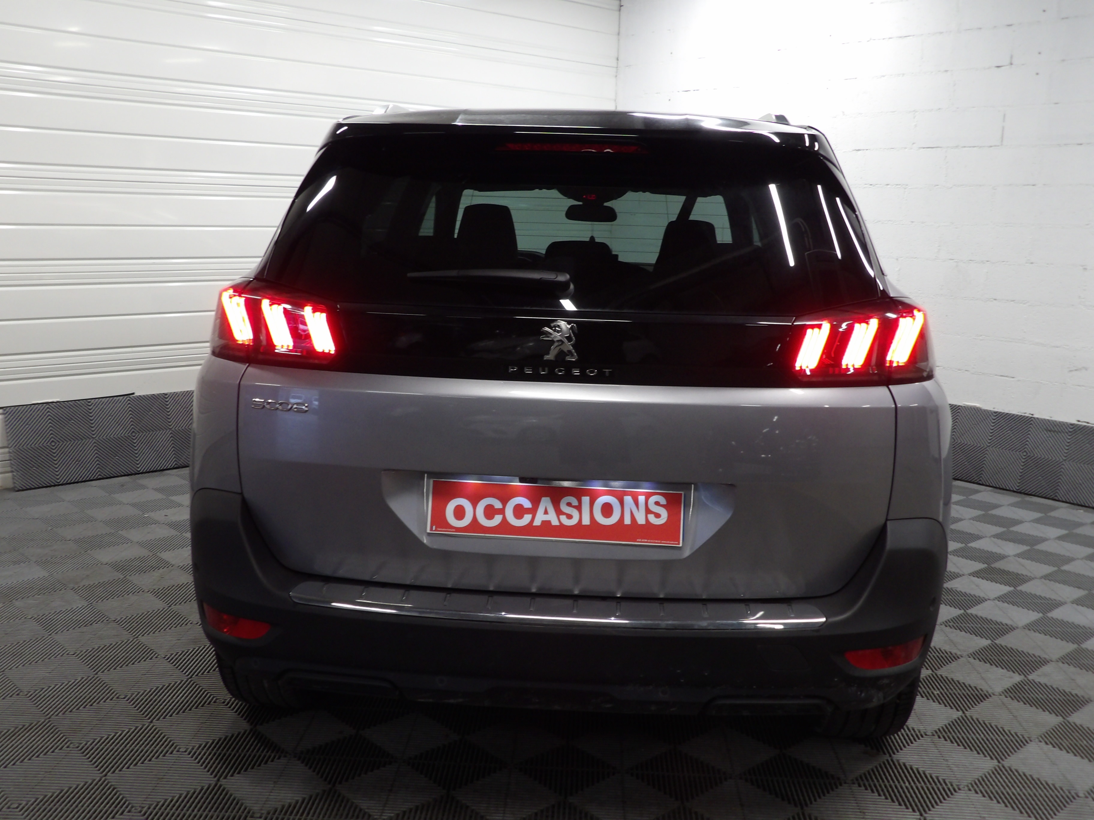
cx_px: 547
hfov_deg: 55.4
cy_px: 410
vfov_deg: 42.9
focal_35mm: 33
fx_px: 1043
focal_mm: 5.9
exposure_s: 1/23
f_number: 3.1
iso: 200
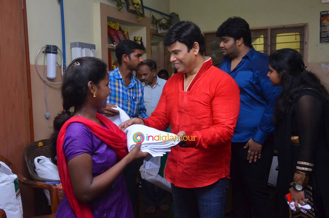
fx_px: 383
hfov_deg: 46.5
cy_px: 109
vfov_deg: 31.8
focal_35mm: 42
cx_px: 164
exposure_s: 1/160
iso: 1600
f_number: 7.1
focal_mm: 28
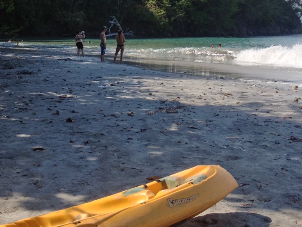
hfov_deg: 25.6
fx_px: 663
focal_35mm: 76
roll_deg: +0.1
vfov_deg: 19.0
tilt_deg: -1.7
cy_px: 13
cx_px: 114
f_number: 2.4
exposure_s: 1/849
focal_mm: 4.28
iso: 50
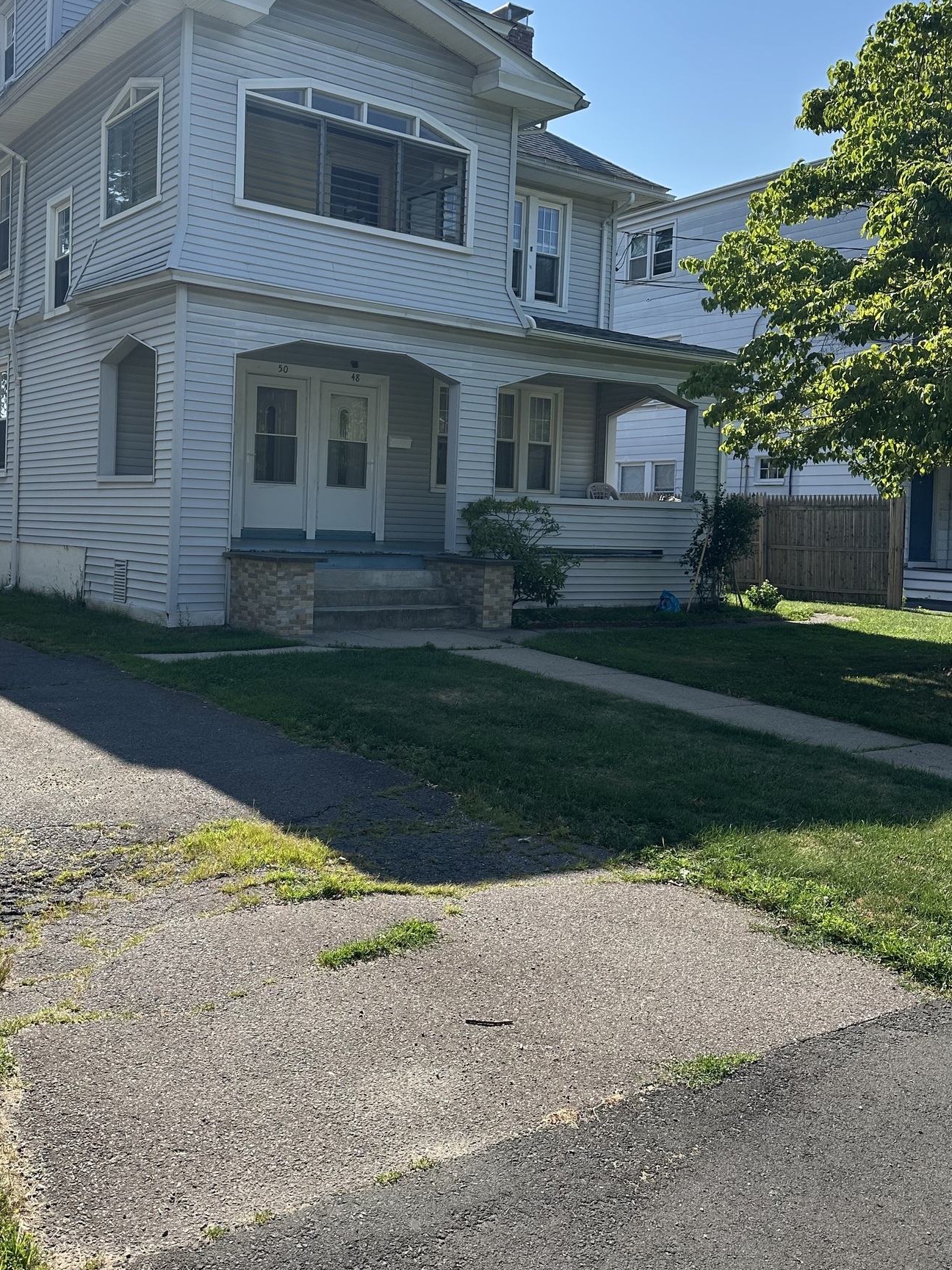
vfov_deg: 56.6
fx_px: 1173
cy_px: 537
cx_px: 360
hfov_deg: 43.8
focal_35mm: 32
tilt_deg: -1.2
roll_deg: -3.2
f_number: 1.78
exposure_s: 1/2809
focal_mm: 6.86
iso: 80
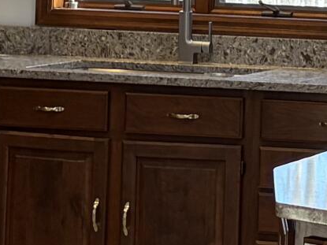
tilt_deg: -1.3
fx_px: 1775
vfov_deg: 7.8
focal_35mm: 188
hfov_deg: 10.2
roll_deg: -1.0
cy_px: -35
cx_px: 496
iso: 100
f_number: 1.6
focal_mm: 5.96
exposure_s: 1/120
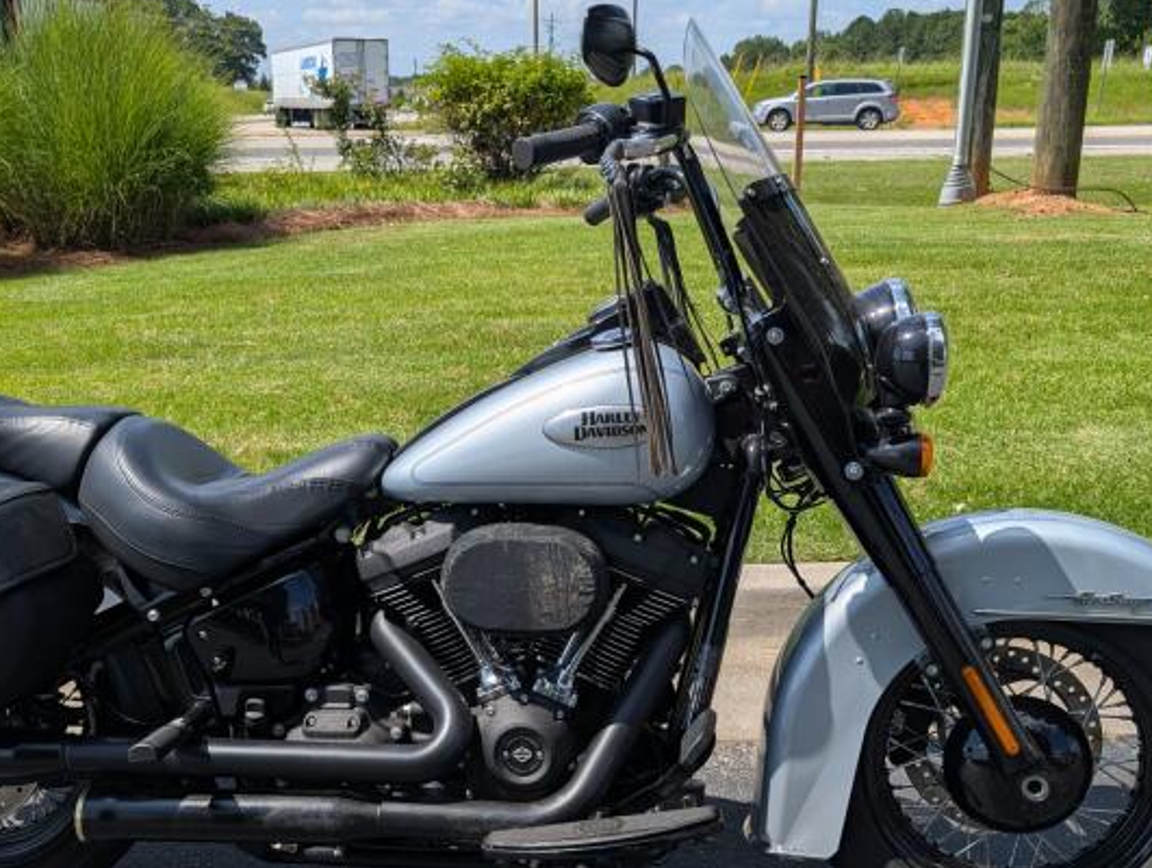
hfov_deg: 51.0
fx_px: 1200
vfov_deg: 39.6
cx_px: 472
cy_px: 512
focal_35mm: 36
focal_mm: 6.9
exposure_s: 1/1497
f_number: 1.68
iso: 20
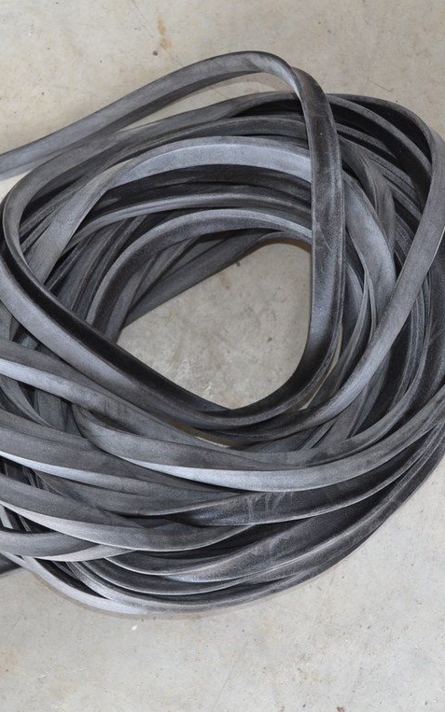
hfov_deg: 21.6
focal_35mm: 60
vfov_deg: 34.0
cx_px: 147
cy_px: 357
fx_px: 1164
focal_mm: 26
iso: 320
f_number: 4.2
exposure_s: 1/125
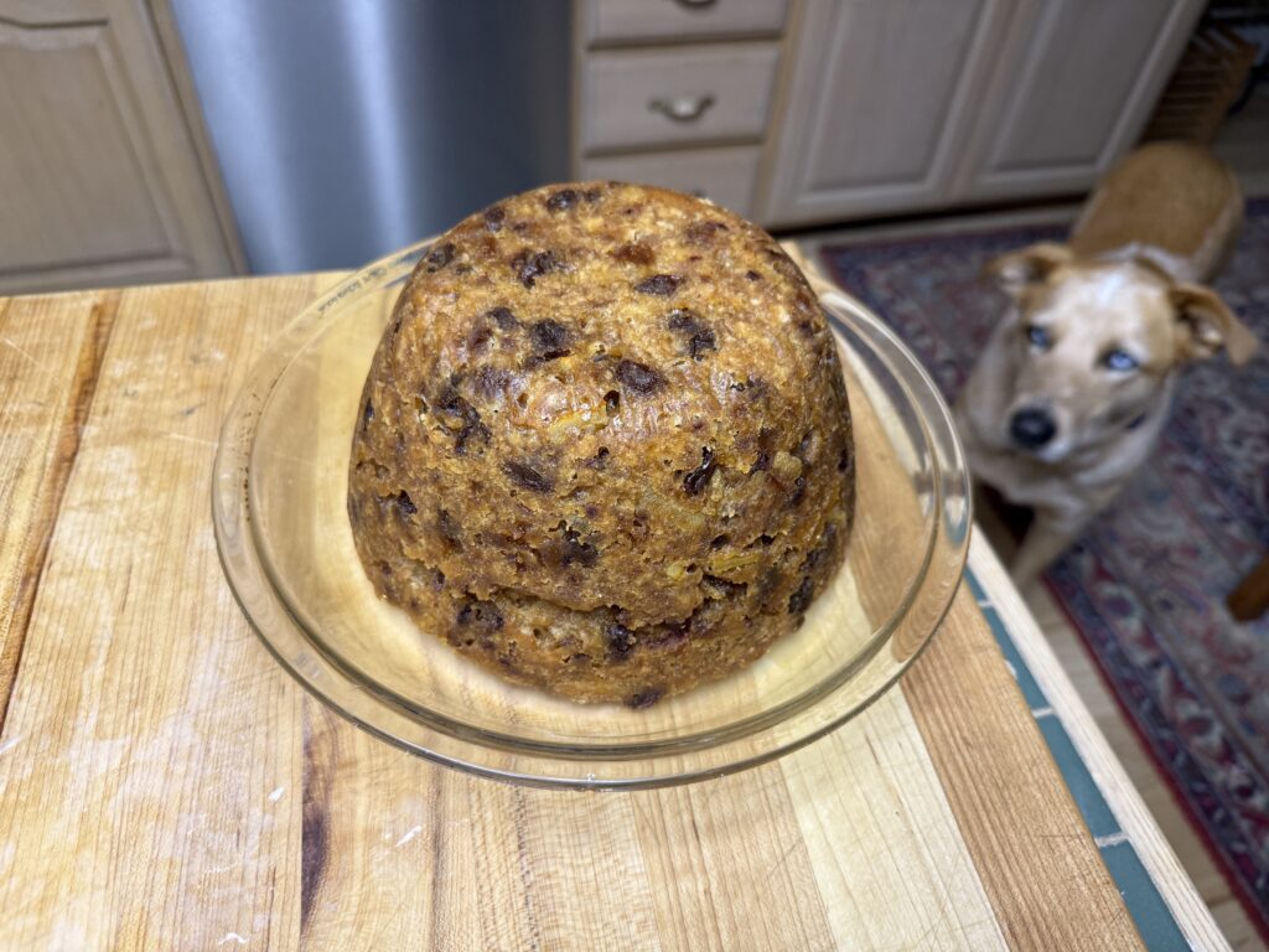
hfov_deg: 71.6
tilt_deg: -49.0
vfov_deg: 56.8
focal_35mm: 24
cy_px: 476
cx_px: 634
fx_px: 880
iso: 250
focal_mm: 6.76
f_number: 1.78
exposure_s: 1/60
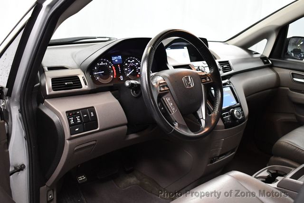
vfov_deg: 36.9
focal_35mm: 36
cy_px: 102
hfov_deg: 53.1
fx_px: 304
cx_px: 152
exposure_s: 1/80
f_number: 3.5
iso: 3200
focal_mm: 18
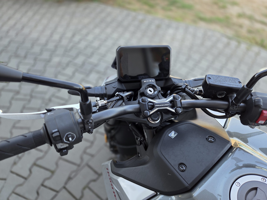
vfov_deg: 58.9
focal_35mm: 23
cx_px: 134
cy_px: 100
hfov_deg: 73.9
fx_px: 177
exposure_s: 1/180
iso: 50
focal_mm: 5.4
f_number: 1.8
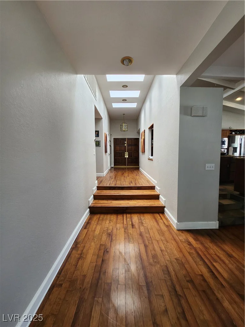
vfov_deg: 106.2
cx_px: 122
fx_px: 123
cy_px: 164
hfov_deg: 89.9
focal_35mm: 13
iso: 50
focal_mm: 1.74
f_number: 2.2
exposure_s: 1/60
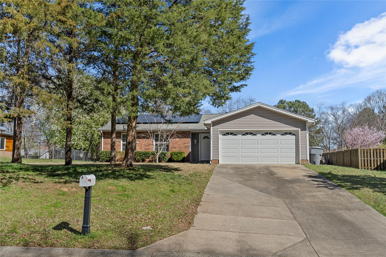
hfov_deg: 54.4
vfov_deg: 37.8
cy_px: 128
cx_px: 193
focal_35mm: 35
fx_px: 375
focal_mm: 35
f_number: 8
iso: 400
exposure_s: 1/320
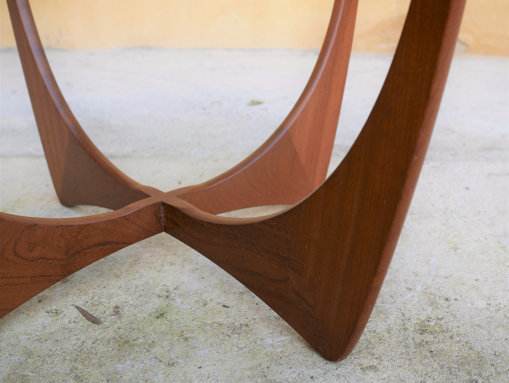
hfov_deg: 46.8
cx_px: 254
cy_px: 192
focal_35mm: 40
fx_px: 588
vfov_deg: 36.0
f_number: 2.8
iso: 200
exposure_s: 1/250
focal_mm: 20
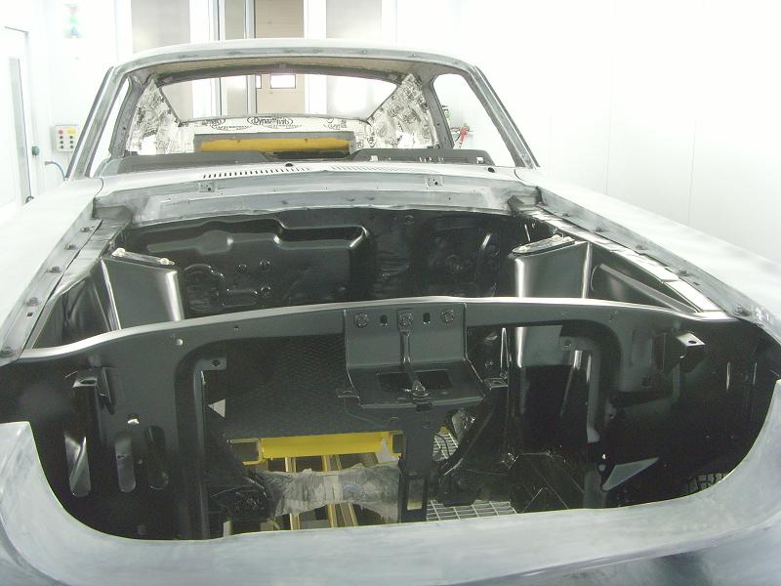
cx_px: 390
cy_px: 293
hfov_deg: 47.9
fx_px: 880
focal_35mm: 39
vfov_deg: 36.8
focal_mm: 6.6
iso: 200
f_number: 3.5
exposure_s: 1/20
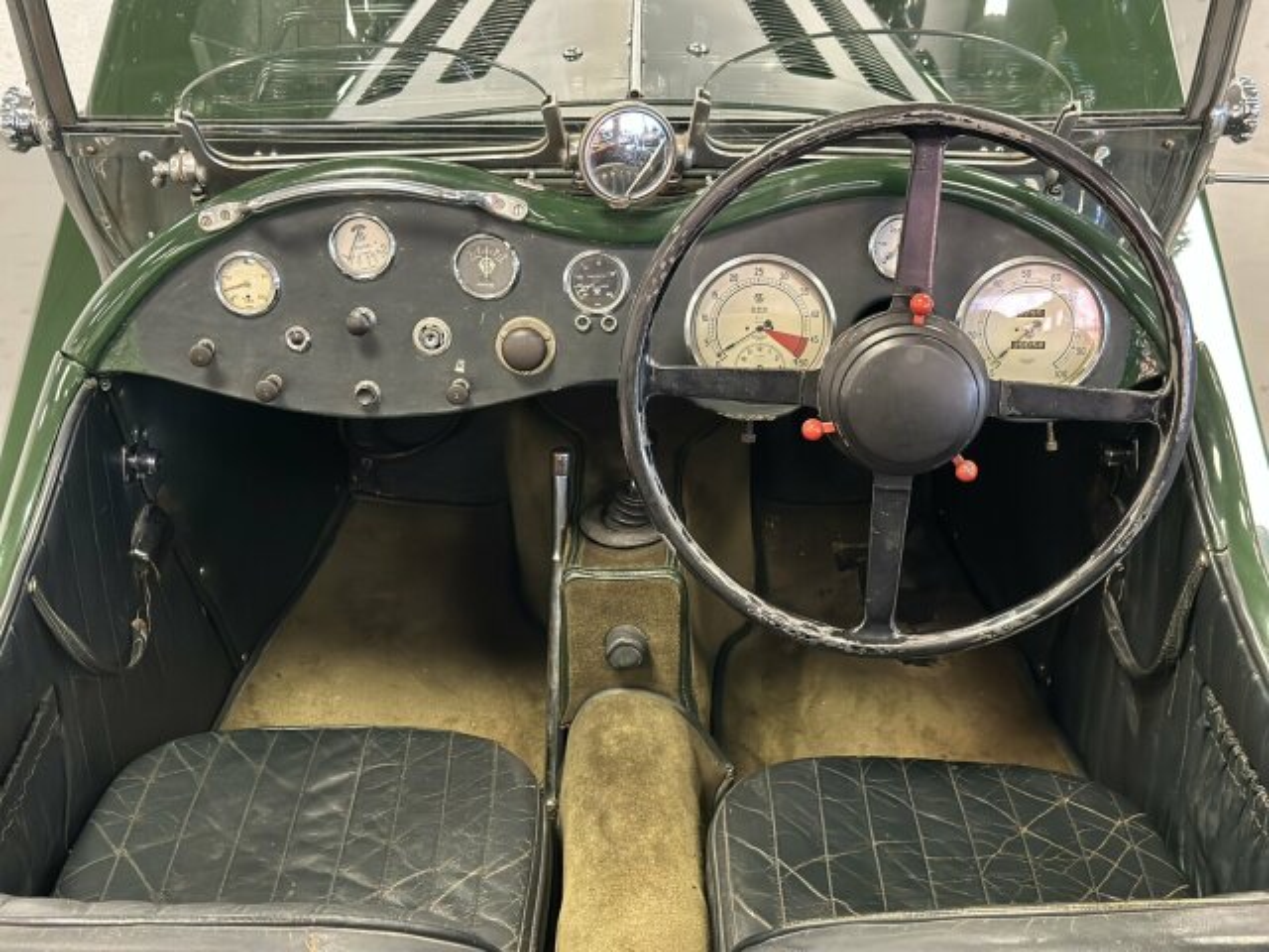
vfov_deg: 30.3
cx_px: 634
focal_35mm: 48
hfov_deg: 39.7
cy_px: 476
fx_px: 1760
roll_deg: -0.4
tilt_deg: -30.3
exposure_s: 1/40
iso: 640
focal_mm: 6.86
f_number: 1.78
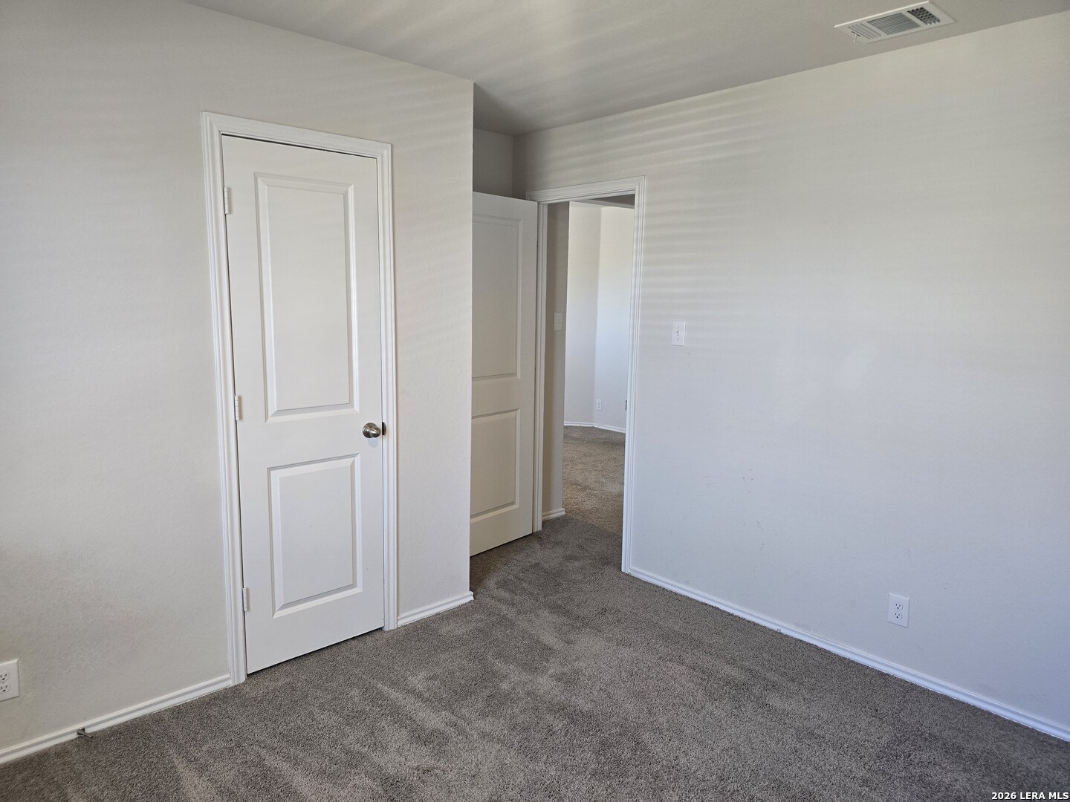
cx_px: 535
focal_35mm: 23
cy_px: 401
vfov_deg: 58.9
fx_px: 711
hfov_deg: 73.9
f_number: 1.7
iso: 200
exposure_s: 1/120
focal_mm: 6.3
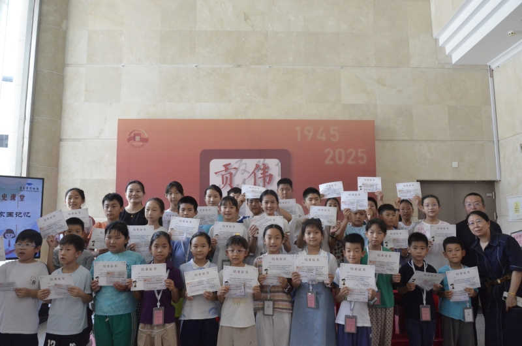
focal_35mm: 27
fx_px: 391
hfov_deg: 67.5
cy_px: 173
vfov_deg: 47.7
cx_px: 261
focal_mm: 18
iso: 3200
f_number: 9
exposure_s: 1/320
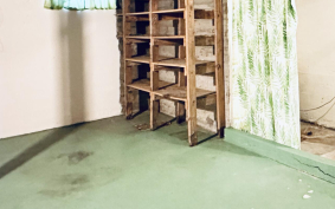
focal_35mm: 35
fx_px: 320
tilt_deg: -0.7
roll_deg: +2.2
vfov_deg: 34.8
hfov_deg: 51.0
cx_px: 280
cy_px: 33
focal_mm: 2.22
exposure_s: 1/40
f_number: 2.2
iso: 1000
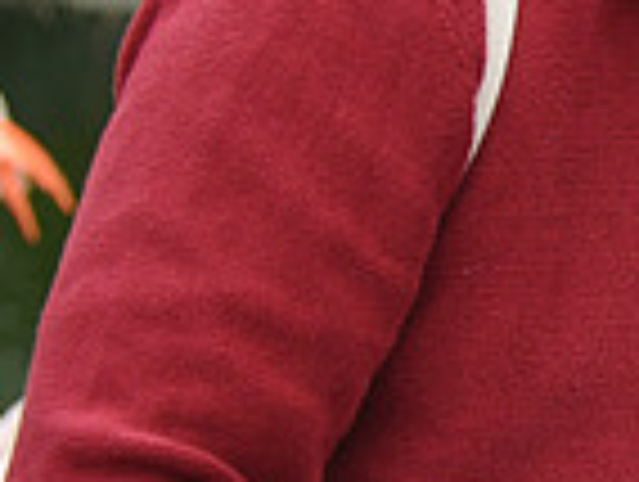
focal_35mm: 399
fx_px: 7378
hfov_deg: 4.9
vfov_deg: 3.7
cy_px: 146
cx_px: 1120
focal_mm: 68
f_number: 5.6
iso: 320
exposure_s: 1/400
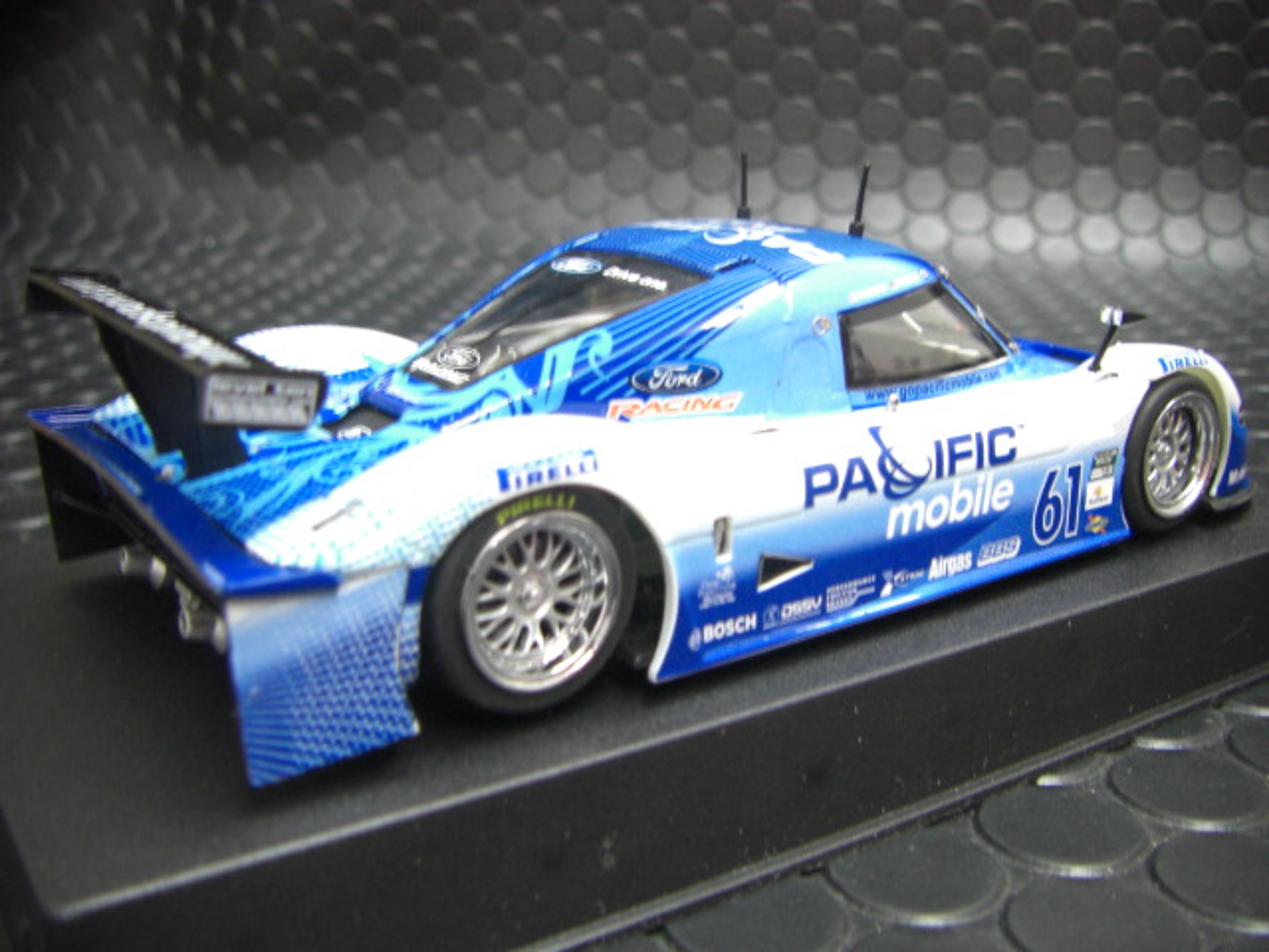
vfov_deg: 37.7
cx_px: 634
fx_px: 1393
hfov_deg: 49.0
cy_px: 476
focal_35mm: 38
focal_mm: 6.3
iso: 200
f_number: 3.4
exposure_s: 1/10
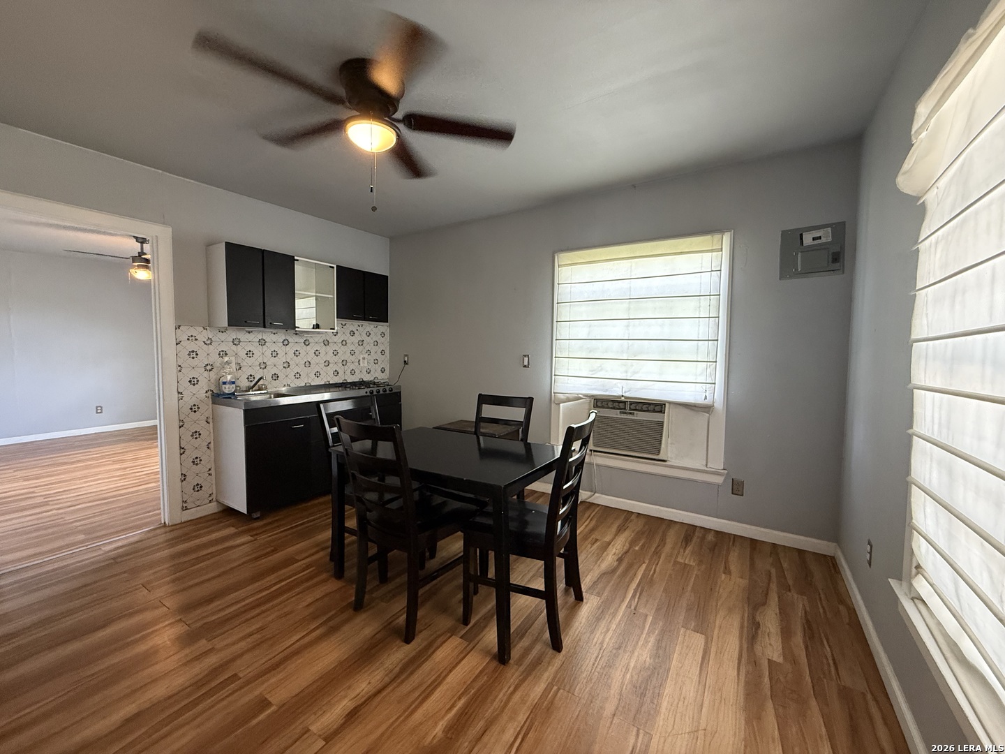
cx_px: 502
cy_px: 377
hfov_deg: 102.1
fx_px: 406
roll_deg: -1.3
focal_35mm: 14
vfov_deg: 85.7
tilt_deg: -4.8
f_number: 2.2
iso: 320
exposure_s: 1/73
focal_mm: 2.22
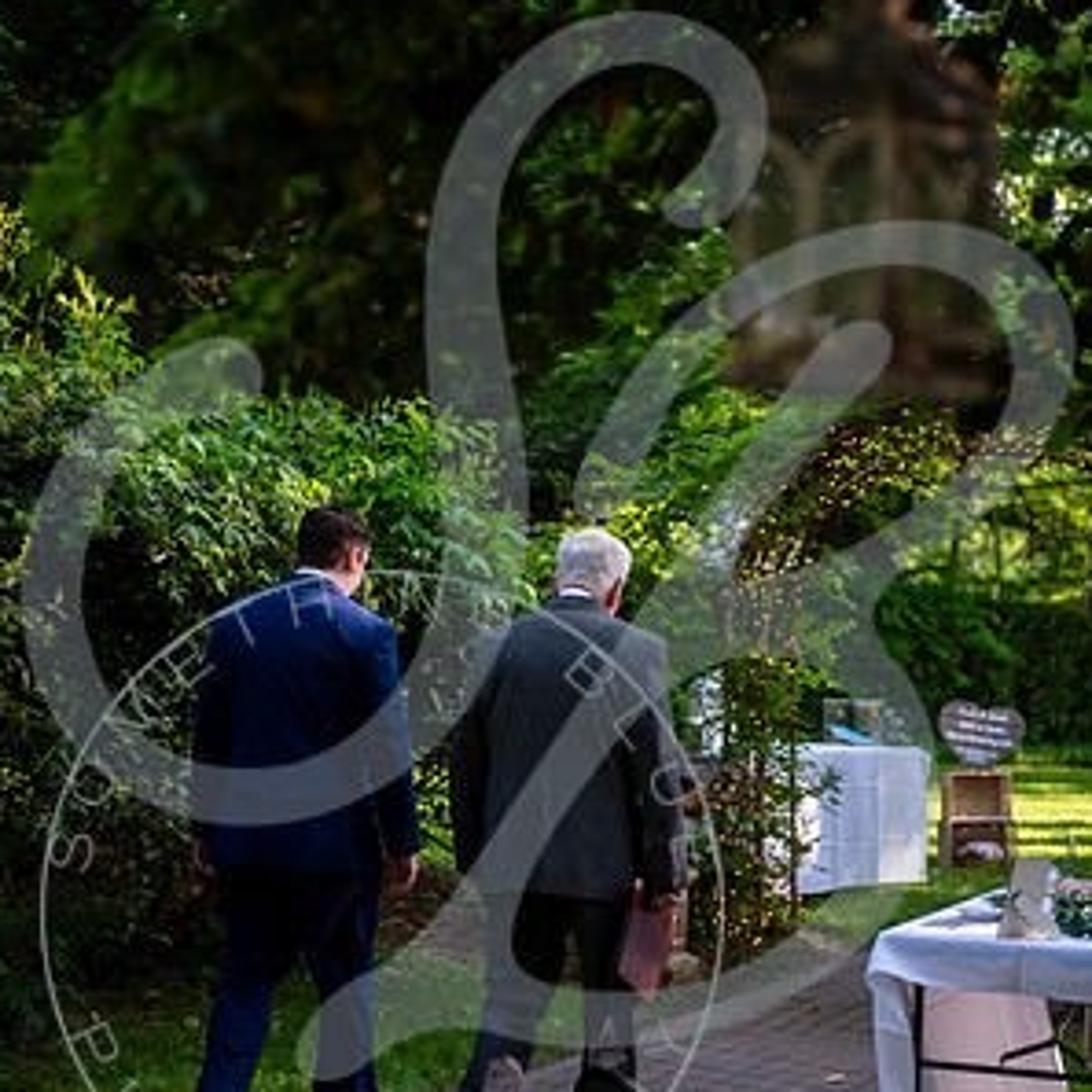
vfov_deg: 19.3
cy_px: 632
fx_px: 3212
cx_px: 548
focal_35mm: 90
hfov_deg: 19.3
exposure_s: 1/200
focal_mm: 70
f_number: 2.8
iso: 100
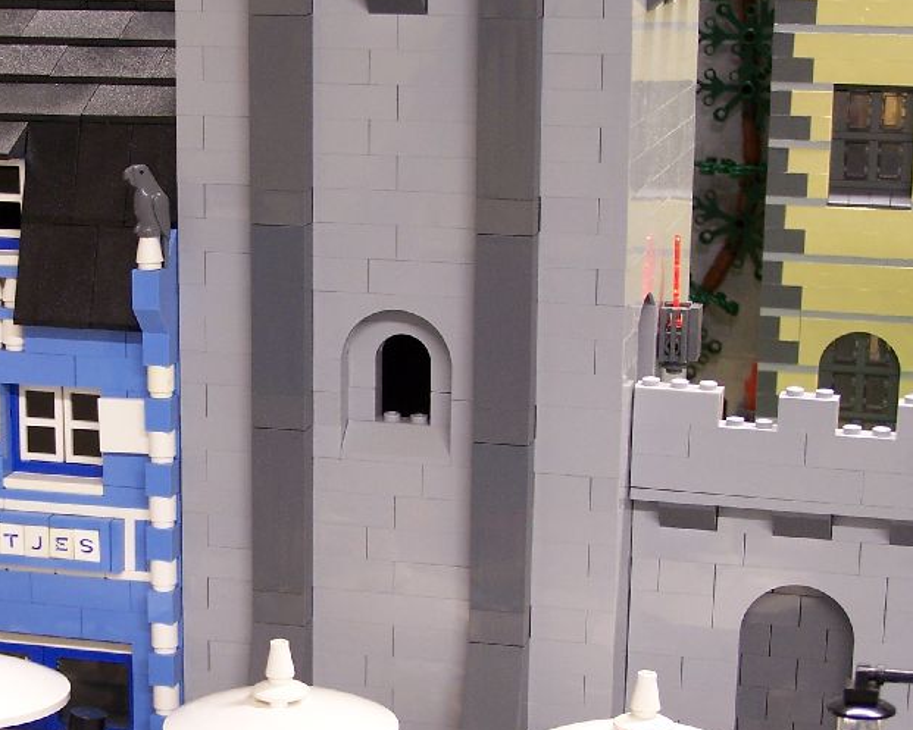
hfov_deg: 20.0
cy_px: 504
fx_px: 2567
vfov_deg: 16.2
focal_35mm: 95
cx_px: 207
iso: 80
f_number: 3.1
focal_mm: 9.8
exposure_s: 1/4
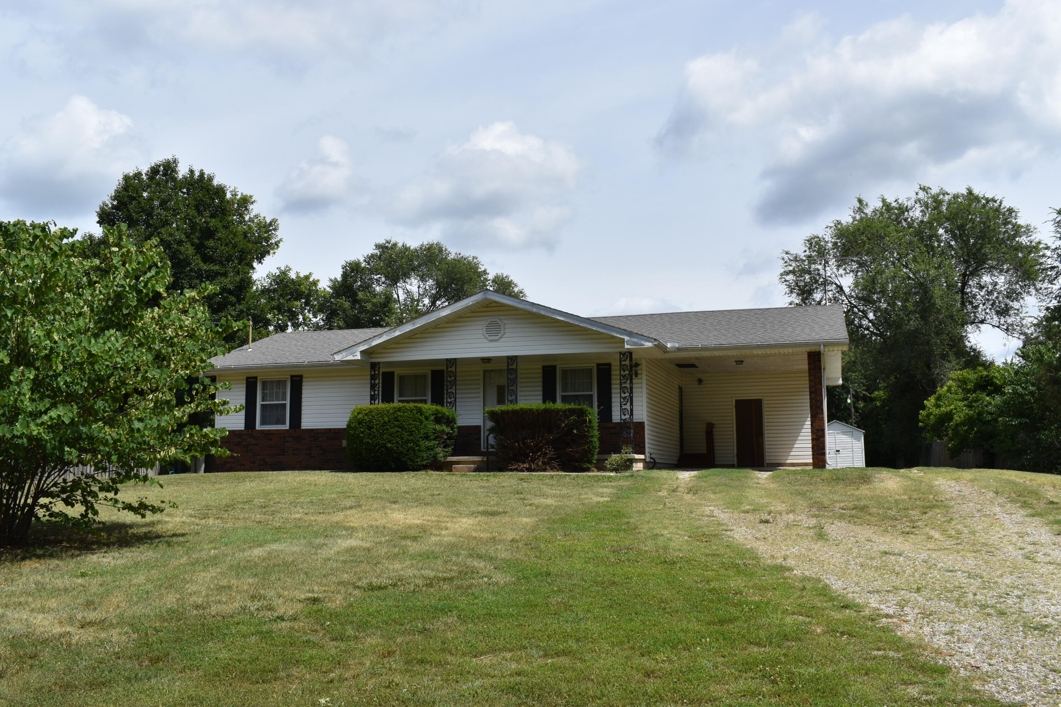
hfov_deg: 57.2
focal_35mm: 33
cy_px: 354
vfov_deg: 40.0
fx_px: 973
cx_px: 530
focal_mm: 22
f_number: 11
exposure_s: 1/200
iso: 100
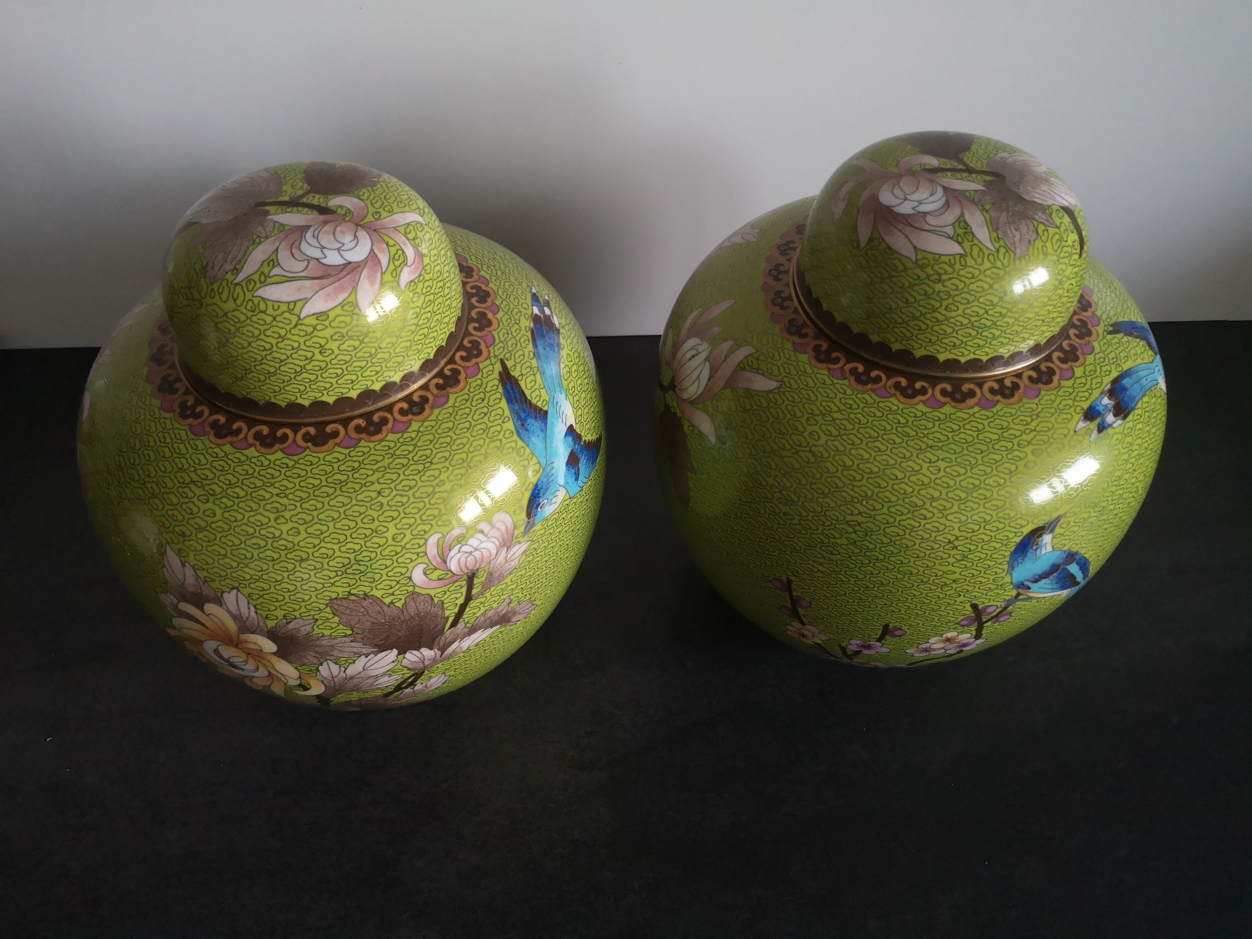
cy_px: 470
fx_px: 977
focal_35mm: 27
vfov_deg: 51.4
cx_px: 626
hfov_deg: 65.3
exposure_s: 1/25
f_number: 1.8
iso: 400
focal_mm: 3.95
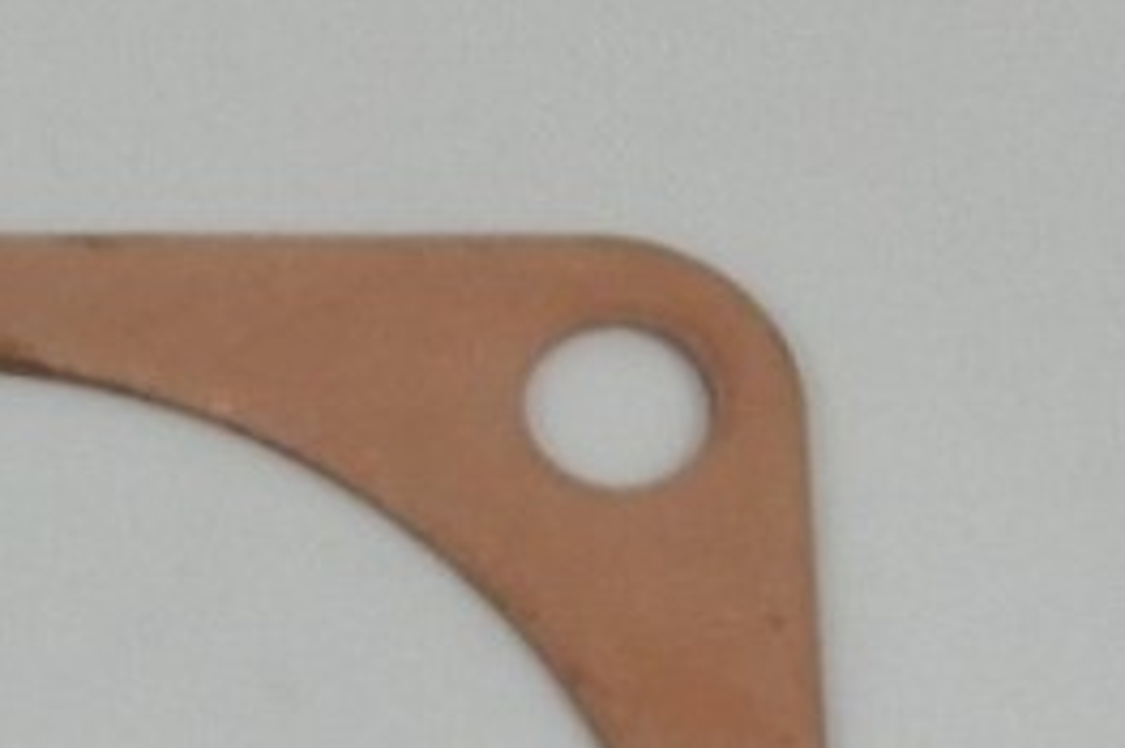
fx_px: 8838
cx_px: -875
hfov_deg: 7.1
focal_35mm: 283
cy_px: 2904
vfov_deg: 4.5
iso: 400
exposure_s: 1/250
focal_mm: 13.7
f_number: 4
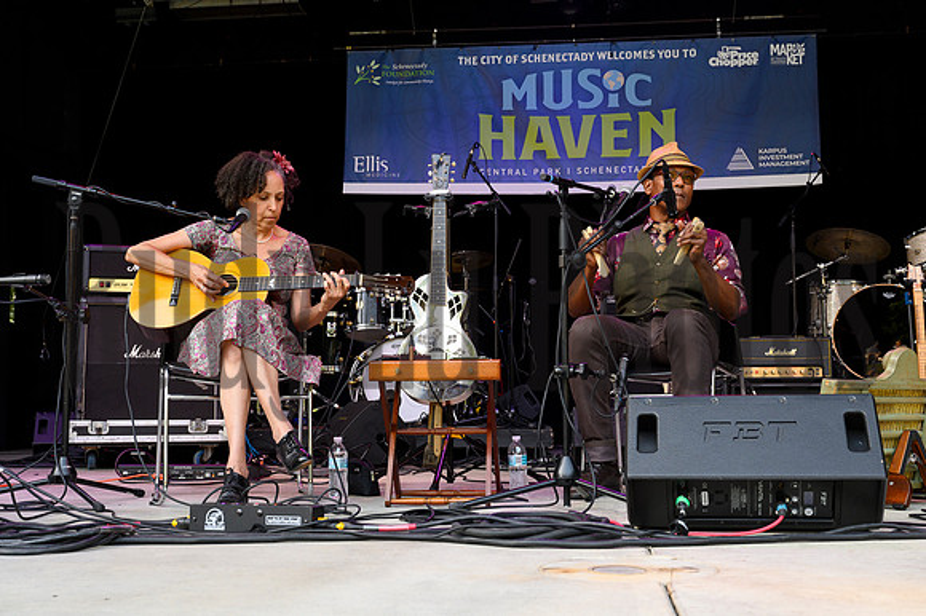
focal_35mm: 40
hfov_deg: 48.6
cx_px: 463
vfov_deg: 33.5
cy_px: 308
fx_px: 1025
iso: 640
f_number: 7.1
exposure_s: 1/125
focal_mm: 38
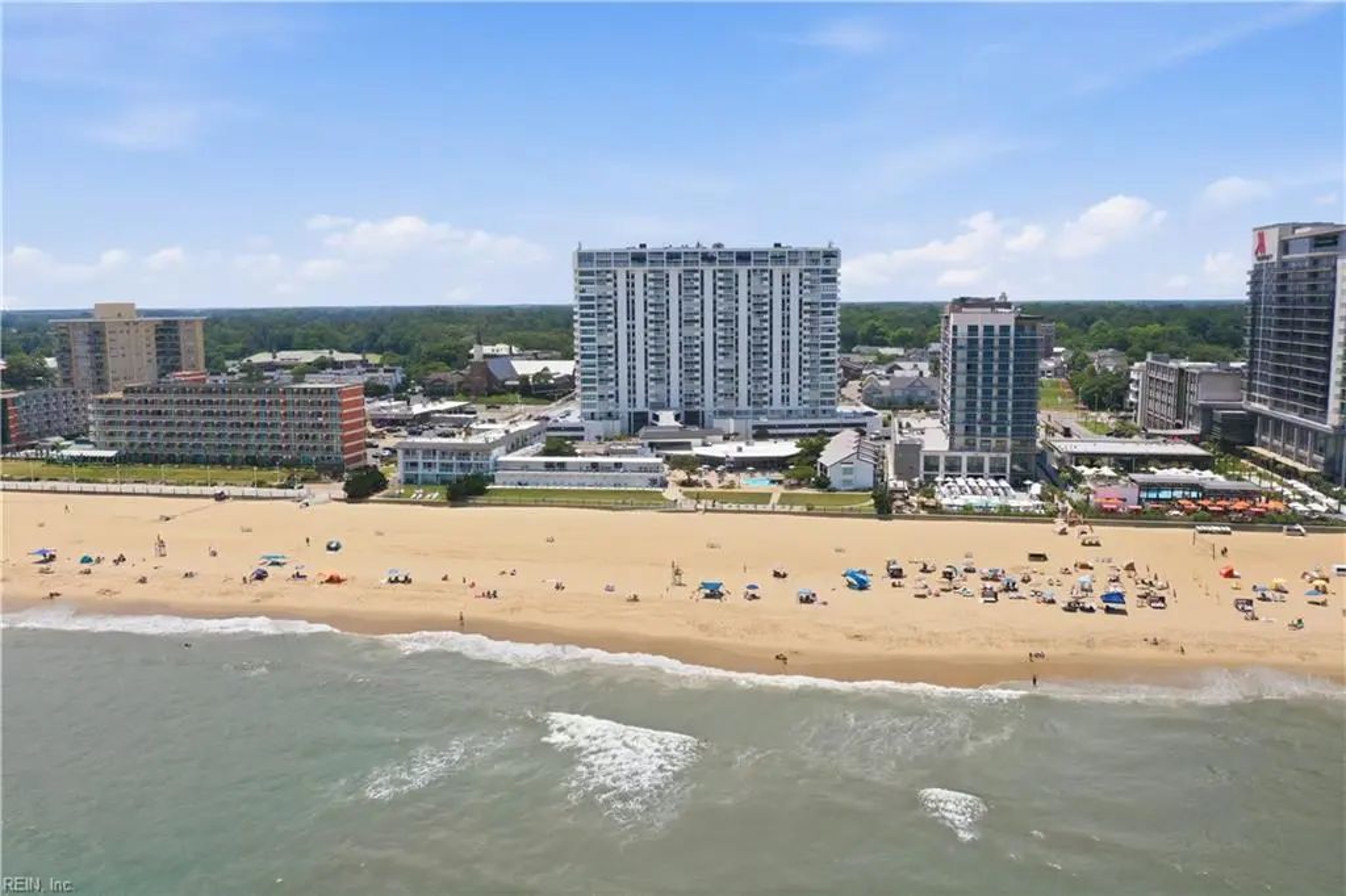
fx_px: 1046
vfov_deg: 46.4
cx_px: 673
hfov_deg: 65.5
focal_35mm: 28
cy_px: 448
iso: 100
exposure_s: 1/640
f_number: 6.3
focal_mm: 10.3
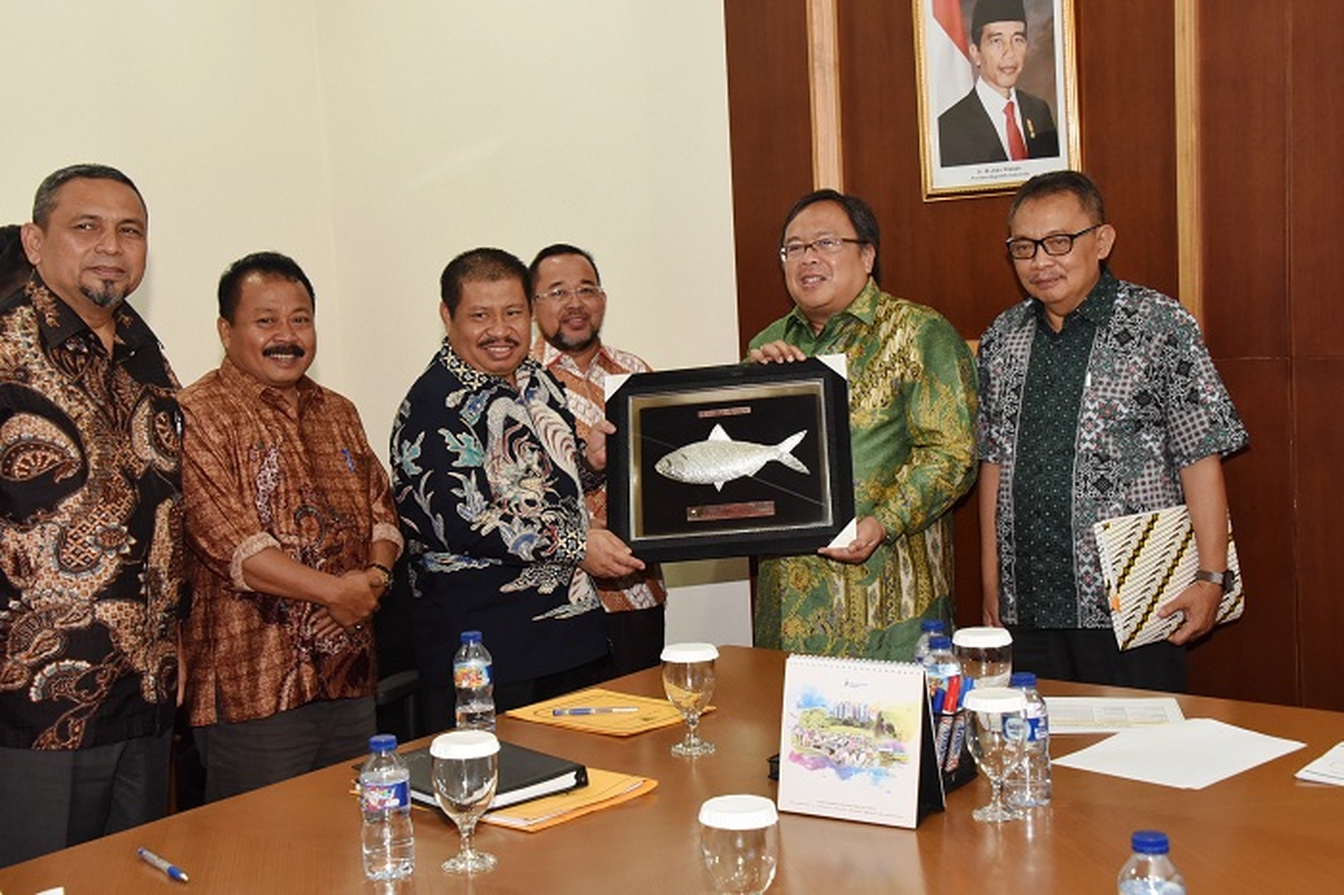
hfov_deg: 43.6
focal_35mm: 45
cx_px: 672
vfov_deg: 29.8
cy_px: 448
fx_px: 1679
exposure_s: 1/60
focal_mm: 45
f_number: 10
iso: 3200
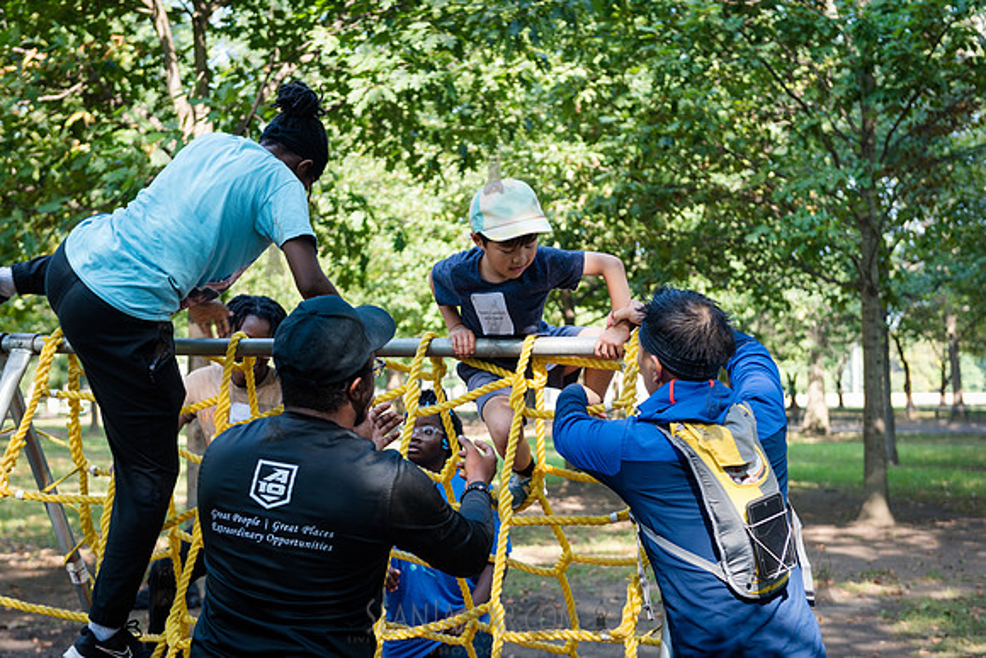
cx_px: 493
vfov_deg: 24.2
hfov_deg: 35.6
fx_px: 1534
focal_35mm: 56
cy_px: 329
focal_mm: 56
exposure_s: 1/200
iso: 400
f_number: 3.5
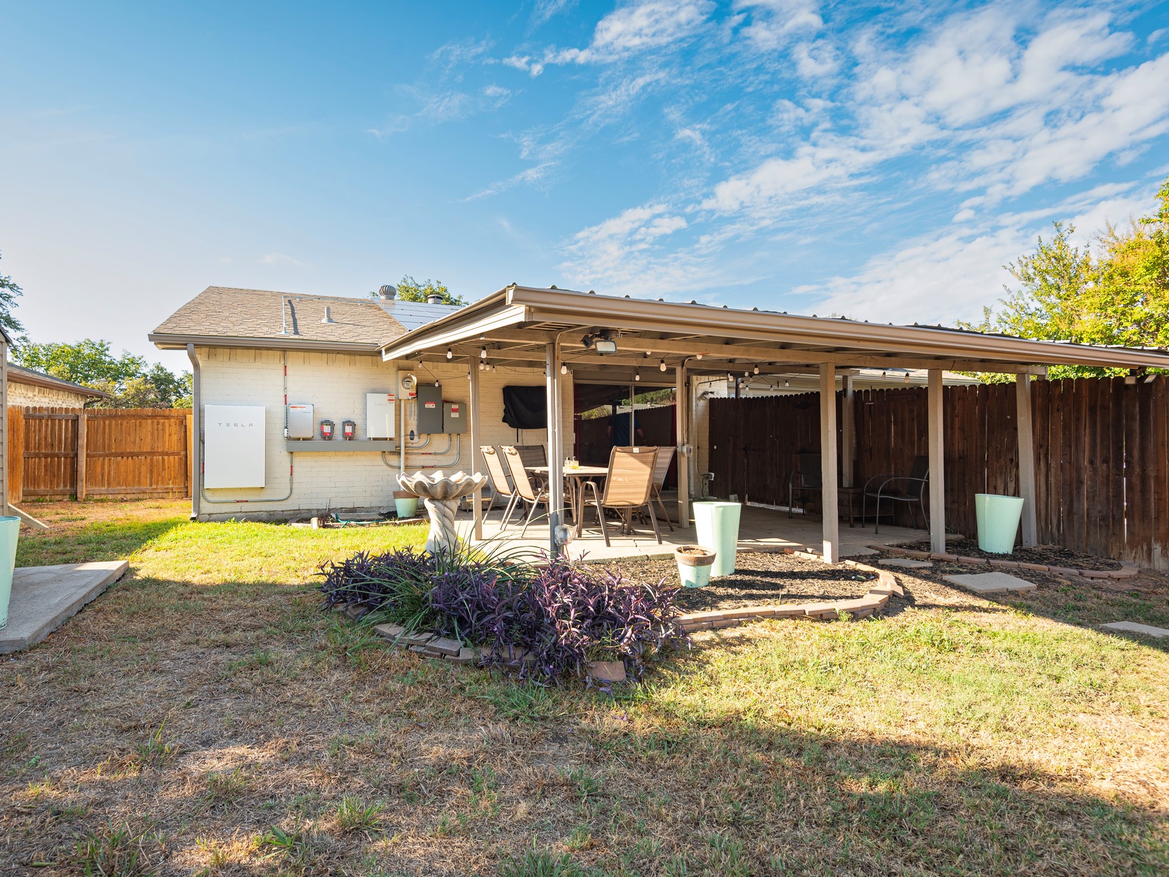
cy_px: 438
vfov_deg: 71.6
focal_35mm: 18
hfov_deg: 87.4
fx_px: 608
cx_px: 515
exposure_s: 1/80
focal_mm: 16
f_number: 7.1
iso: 100
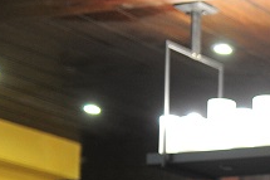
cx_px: 531
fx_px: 1222
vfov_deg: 8.0
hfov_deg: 11.4
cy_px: 353
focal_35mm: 163
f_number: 2.2
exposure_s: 1/80
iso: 1250
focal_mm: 35
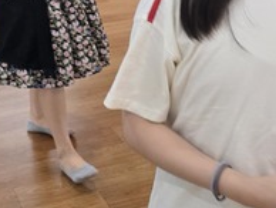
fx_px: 631
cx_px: 46
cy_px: -60
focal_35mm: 79
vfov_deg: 17.6
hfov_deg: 24.2
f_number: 1.7
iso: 200
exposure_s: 1/120
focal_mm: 6.3
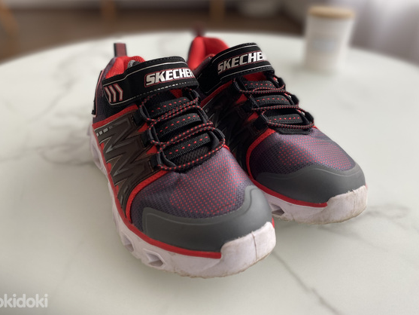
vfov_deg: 49.8
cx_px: 199
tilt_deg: -33.3
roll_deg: +0.5
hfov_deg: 63.4
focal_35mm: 28
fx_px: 339
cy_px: 158
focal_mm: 4.25
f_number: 1.8
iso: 160
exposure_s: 1/60
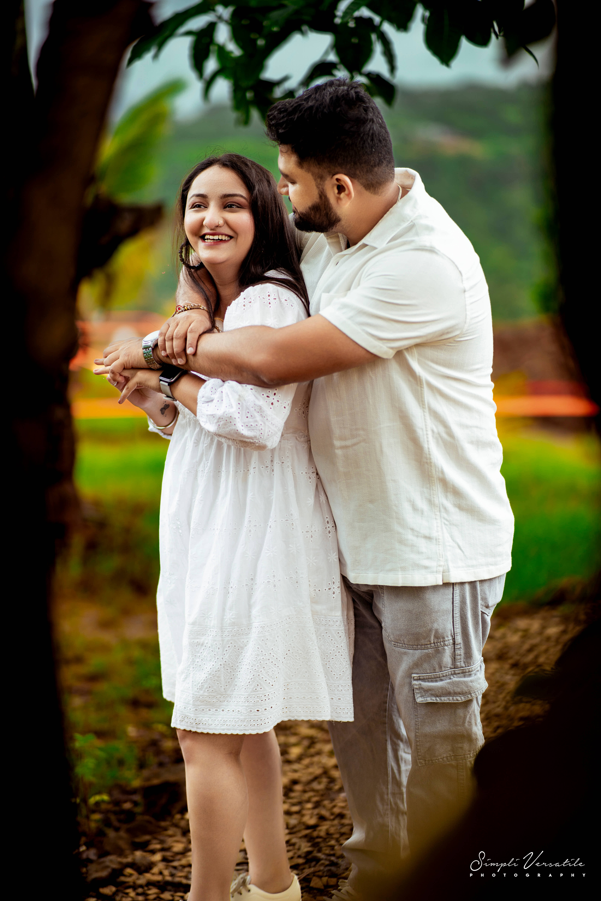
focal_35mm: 85
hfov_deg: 16.1
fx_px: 2128
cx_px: 300
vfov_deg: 23.9
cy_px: 450
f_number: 1.6
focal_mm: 85
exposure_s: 1/1000
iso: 100
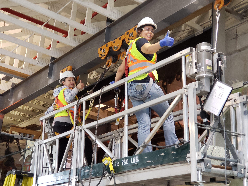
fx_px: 373
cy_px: 93
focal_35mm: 52
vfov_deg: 28.0
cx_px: 124
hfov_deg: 36.8
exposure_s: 1/15
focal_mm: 6
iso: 250
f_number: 2.4
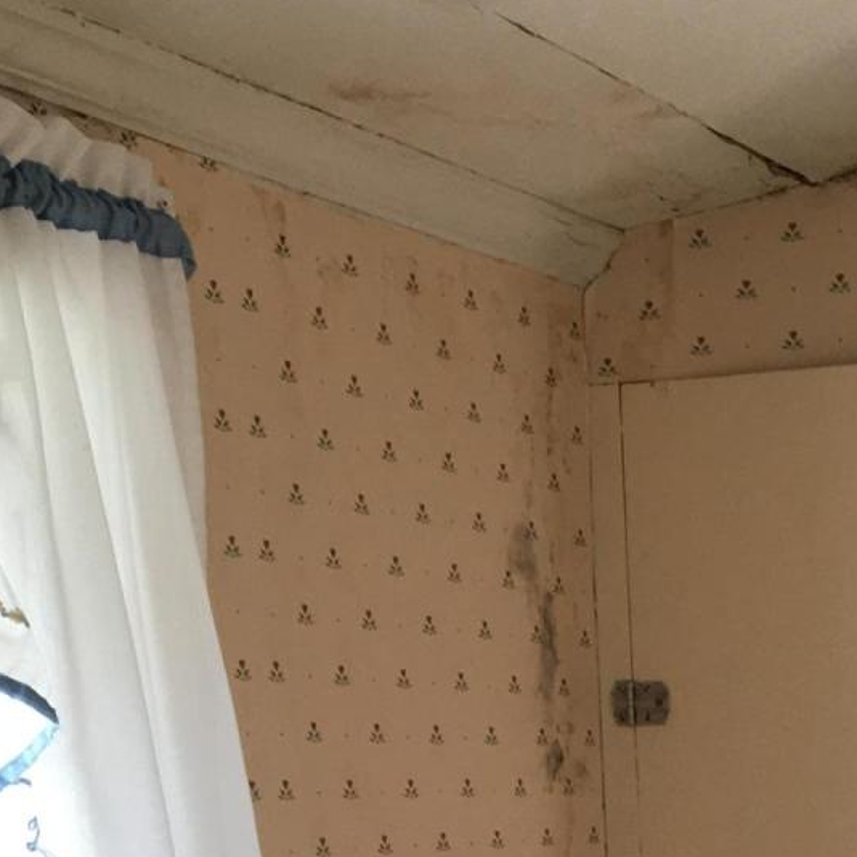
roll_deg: +0.7
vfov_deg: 15.8
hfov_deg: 17.6
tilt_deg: -13.8
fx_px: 2689
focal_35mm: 96
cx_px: 916
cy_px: 1478
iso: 25
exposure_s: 1/60
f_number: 2.2
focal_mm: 4.15
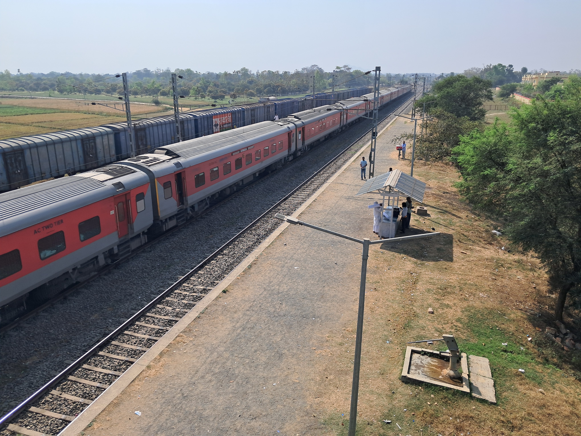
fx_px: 453
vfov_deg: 51.4
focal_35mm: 27
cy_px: 218
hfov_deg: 65.3
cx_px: 290
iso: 50
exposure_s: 1/904
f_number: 1.8
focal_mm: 4
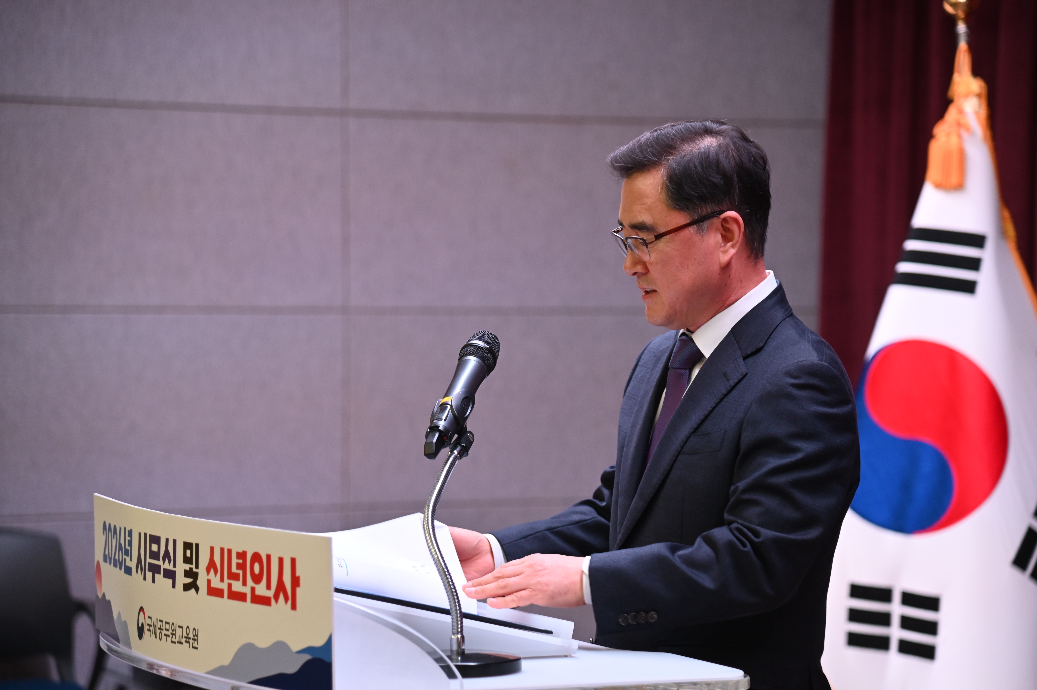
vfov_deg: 11.4
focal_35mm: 120
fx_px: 3454
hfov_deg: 17.1
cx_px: 518
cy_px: 345
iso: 1400
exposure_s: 1/125
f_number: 4
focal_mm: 120
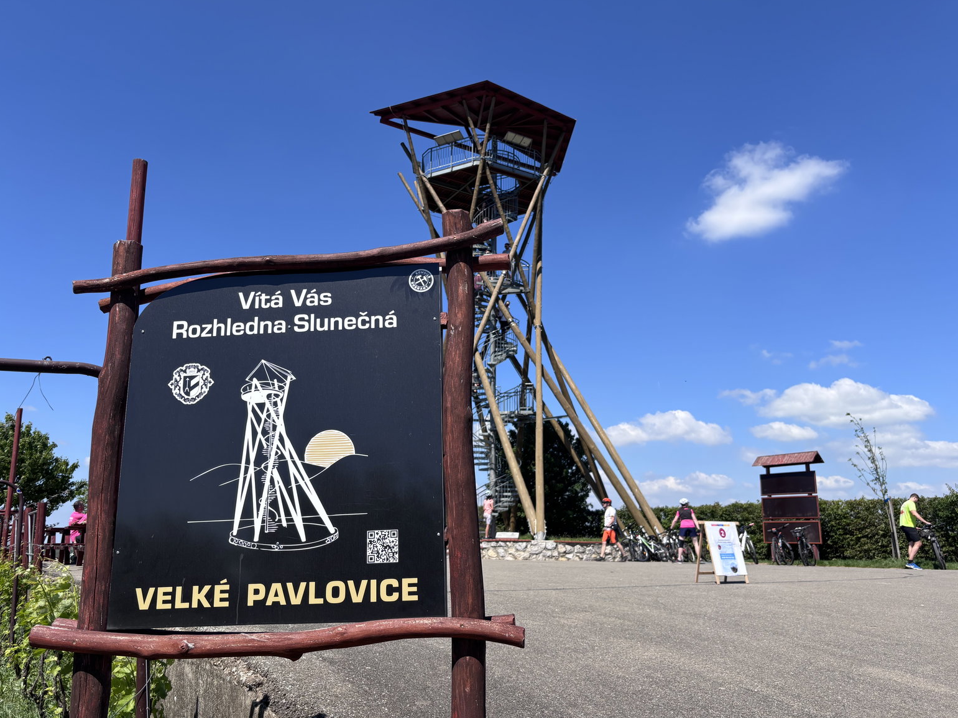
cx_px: 463
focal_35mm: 27
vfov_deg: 51.4
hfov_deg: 65.3
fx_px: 747
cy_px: 358
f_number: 1.6
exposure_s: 1/2193
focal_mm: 5.96
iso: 50
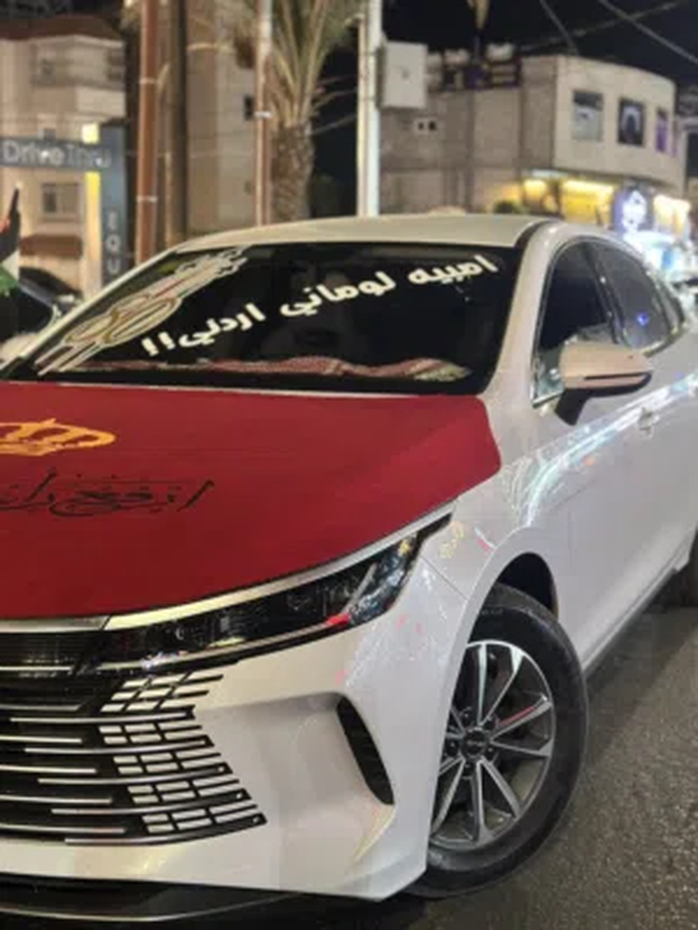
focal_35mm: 48
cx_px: 349
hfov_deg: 30.3
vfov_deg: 39.7
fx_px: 1291
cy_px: 465
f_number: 1.78
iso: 500
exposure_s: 1/33
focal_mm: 6.86
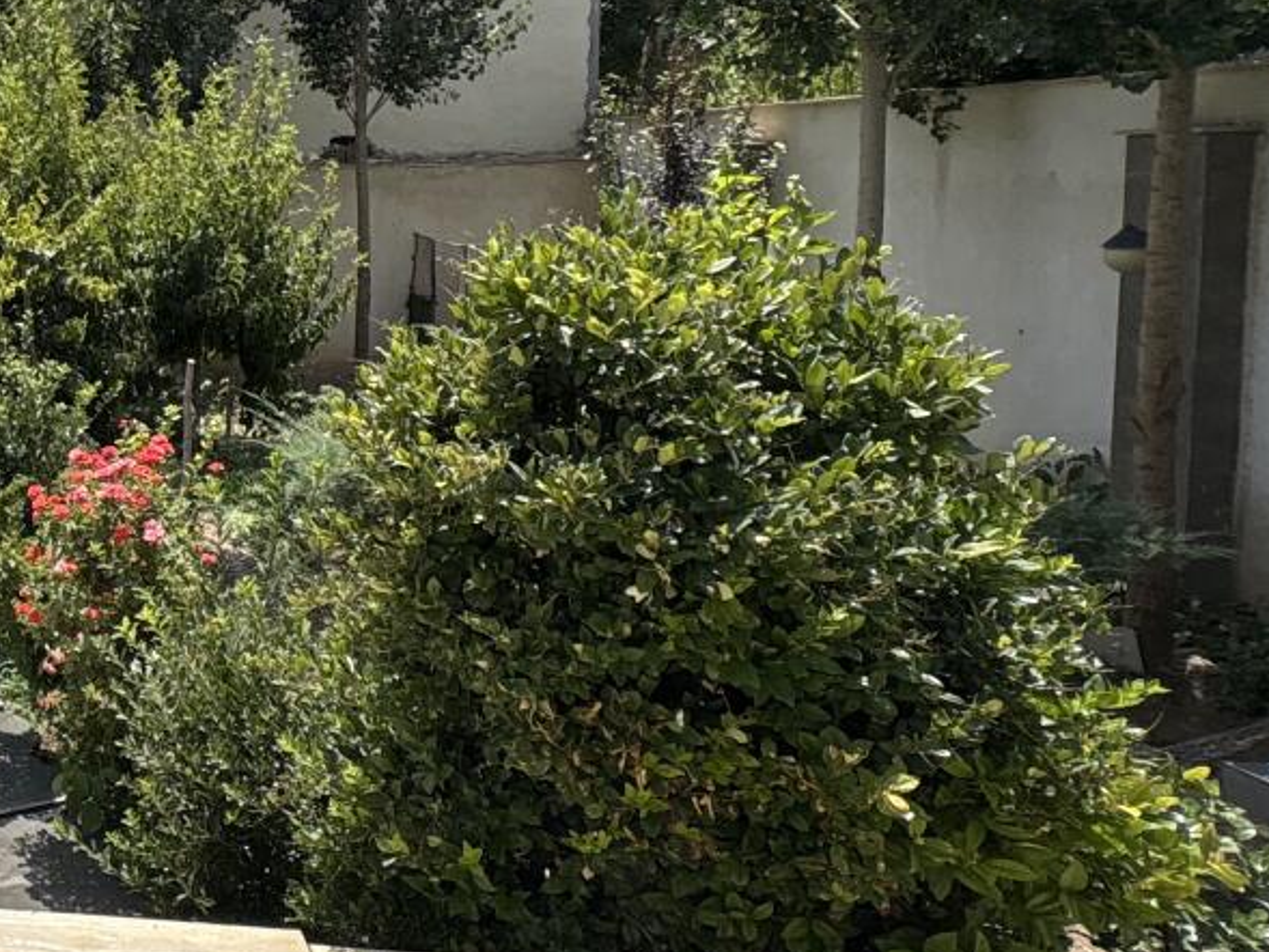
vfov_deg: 37.3
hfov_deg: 37.0
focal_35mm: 38
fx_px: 1393
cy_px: 312
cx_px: -263
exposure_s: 1/1094
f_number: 2.2
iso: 50
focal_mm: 2.22
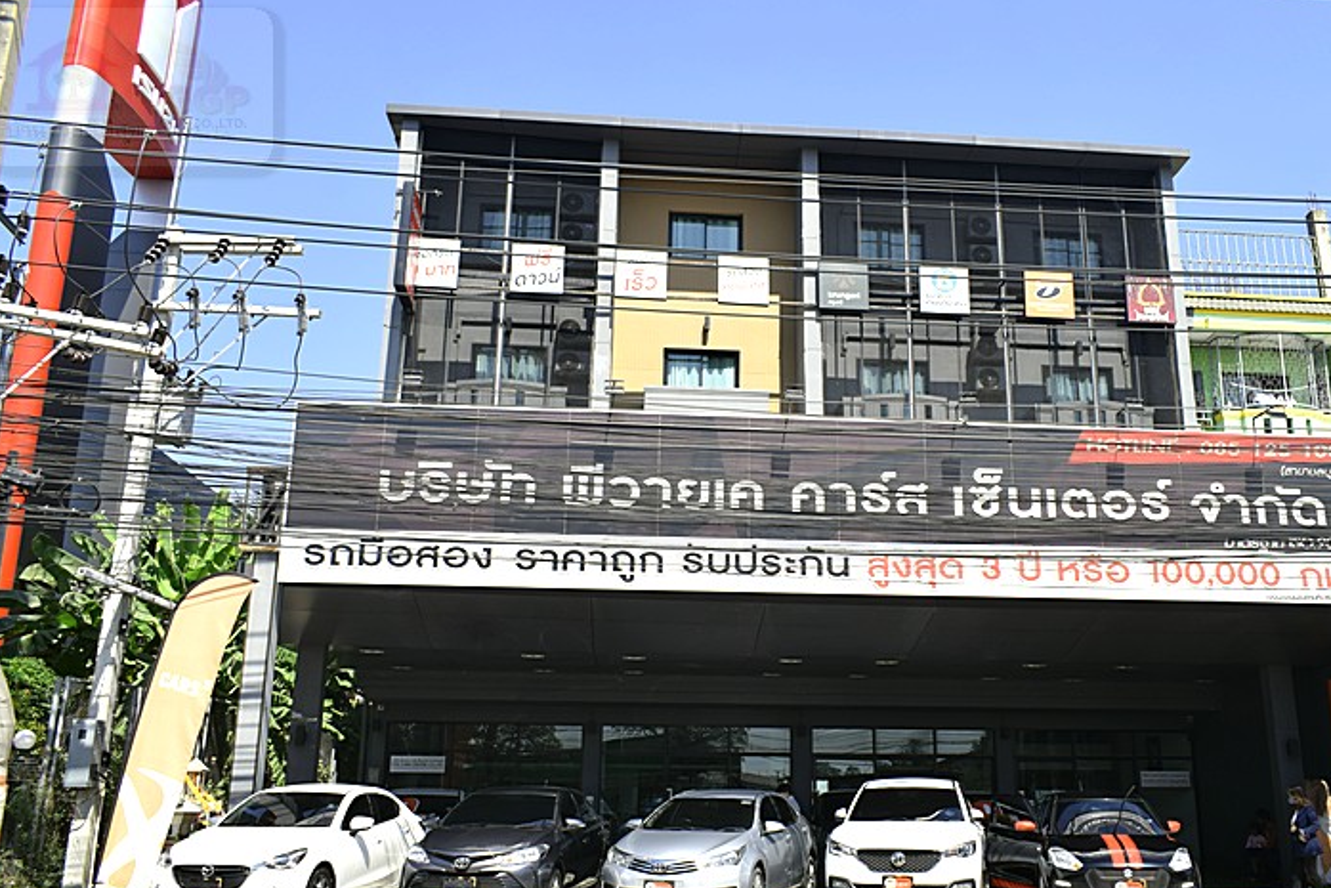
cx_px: 735
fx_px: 1146
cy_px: 502
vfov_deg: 42.3
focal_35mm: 31
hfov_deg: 60.1
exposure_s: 1/320
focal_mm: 18
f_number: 9
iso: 200
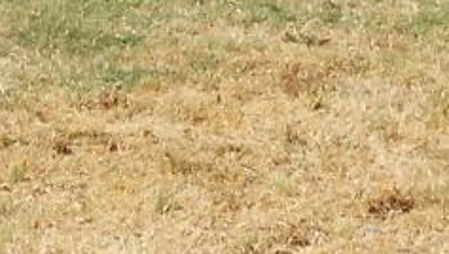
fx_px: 2134
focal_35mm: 179
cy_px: -285
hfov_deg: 11.9
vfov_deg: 6.6
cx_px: 59
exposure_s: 1/1000
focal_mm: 4.6
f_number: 3.2
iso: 80
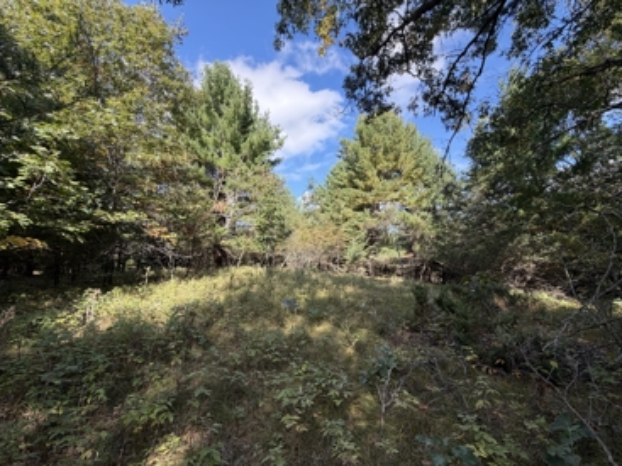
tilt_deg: +5.6
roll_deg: +0.6
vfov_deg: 85.6
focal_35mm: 14
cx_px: 311
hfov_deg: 102.1
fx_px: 251
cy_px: 233
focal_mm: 2.22
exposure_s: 1/468
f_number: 2.2
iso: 64
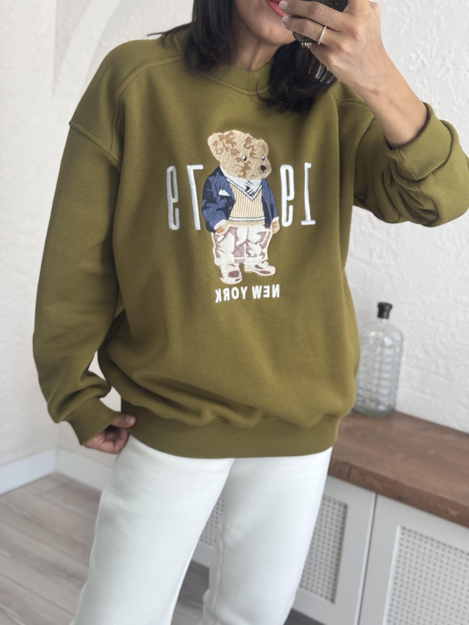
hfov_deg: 30.3
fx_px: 867
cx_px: 234
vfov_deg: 39.7
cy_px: 312
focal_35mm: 48
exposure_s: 1/157
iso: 64
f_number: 1.78
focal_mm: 6.76
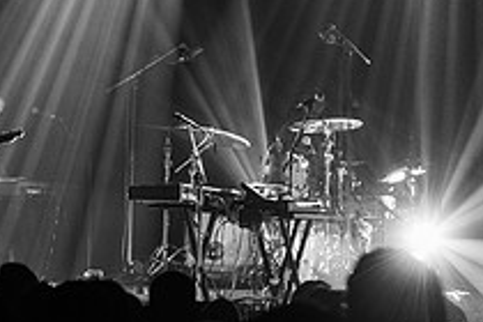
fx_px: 3072
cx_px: -44
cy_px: -29
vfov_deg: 6.0
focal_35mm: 229
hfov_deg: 8.9
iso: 2000
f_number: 3.2
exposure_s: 1/60
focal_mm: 70
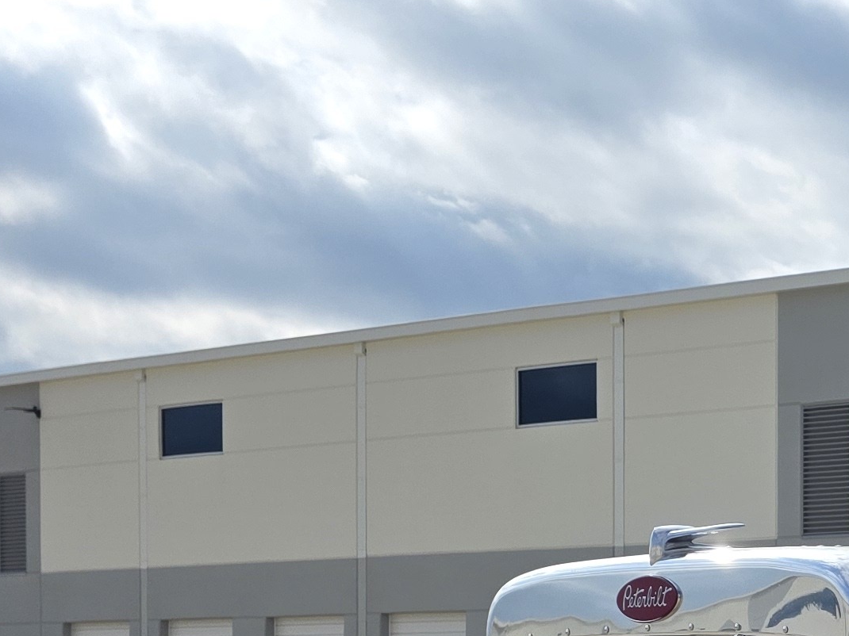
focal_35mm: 86
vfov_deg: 16.1
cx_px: 1453
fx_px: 2109
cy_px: 857
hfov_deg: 18.6
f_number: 1.7
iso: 50
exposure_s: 1/7944
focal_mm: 6.3
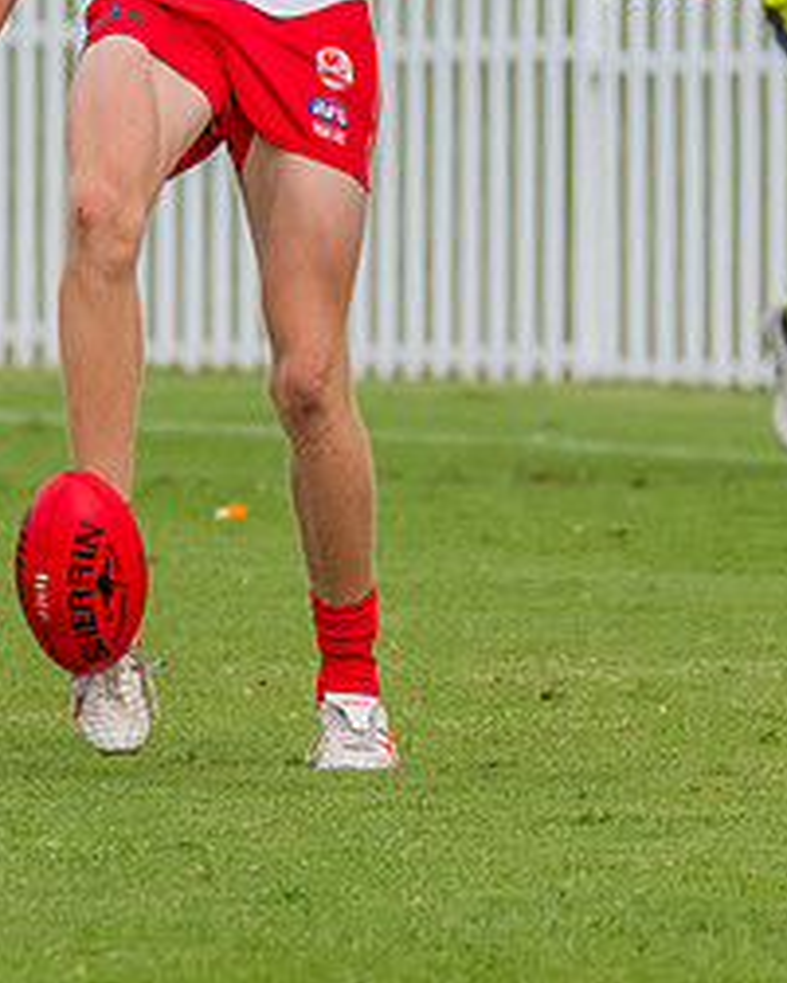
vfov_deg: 1.3
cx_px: 183
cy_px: 88
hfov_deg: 1.0
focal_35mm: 1504
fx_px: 43763
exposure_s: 1/1600
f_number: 8
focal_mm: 420
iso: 800
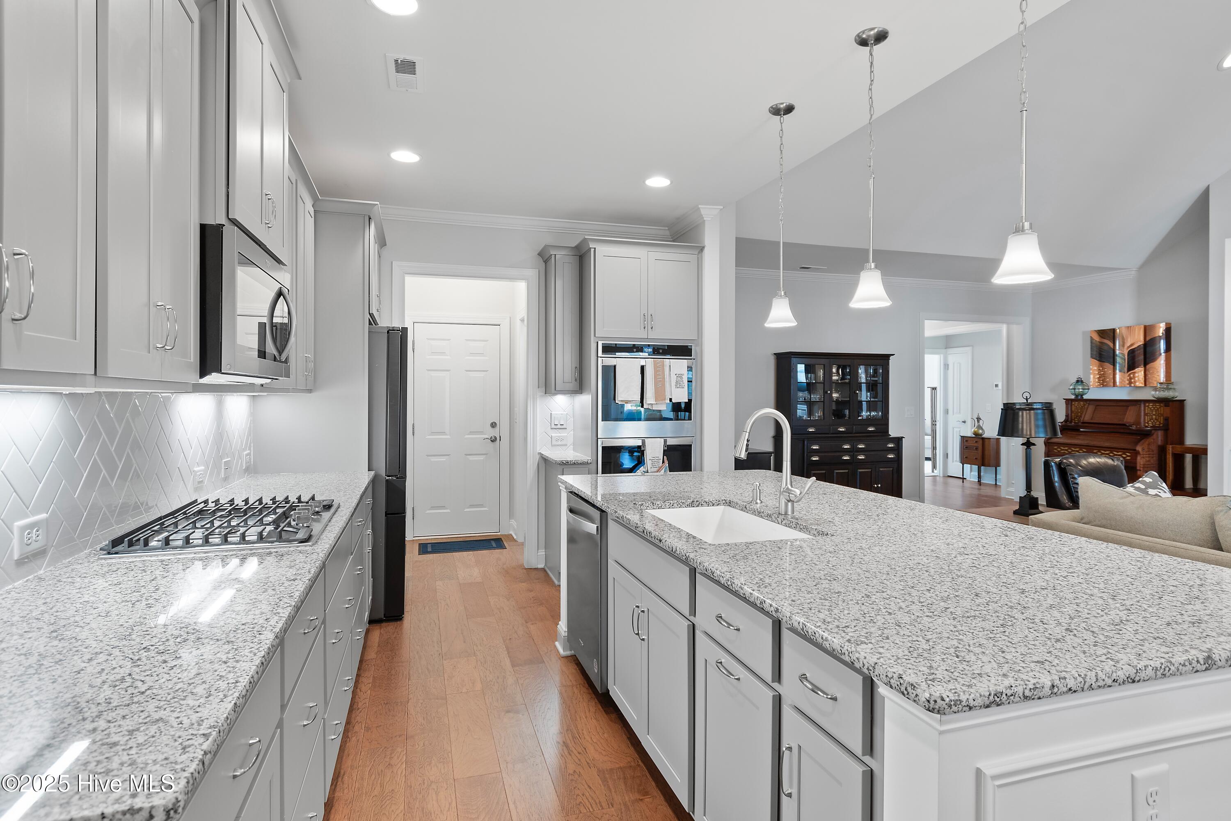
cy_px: 410
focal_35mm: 18
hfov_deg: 90.0
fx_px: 615
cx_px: 616
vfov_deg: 67.4
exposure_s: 1/2
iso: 100
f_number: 4.8
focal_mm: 12
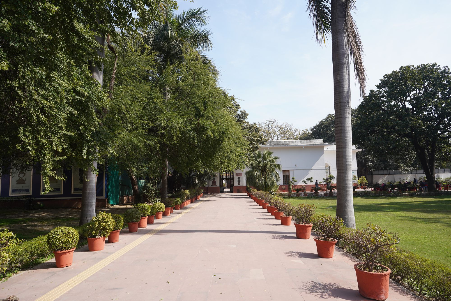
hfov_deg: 73.7
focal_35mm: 24
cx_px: 226
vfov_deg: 53.1
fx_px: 301
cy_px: 150
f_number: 10
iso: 100
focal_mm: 24
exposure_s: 1/100
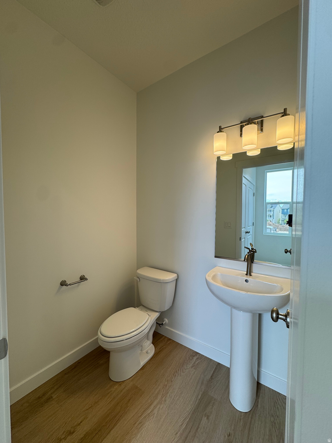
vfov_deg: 102.1
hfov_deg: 85.7
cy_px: 222
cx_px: 166
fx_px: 179
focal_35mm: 14
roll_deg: +0.1
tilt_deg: -1.8
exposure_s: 1/120
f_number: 2.2
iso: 40
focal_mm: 2.22
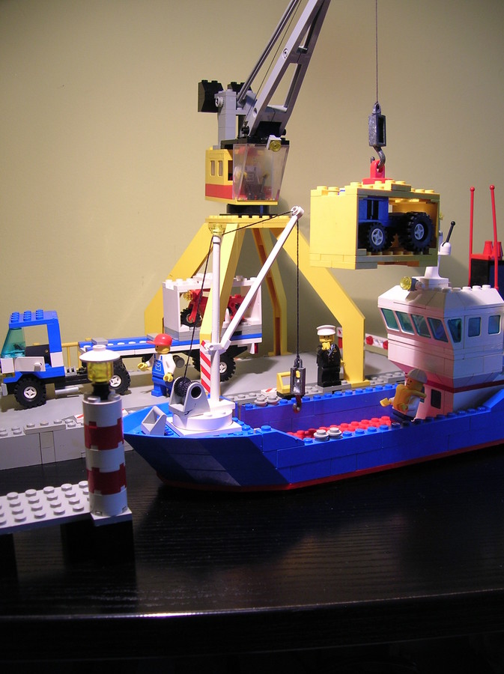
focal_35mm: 34
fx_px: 661
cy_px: 337
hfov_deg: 41.7
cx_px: 252
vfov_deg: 54.0
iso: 50
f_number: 2.9
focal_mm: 5.7
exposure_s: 1/11.6
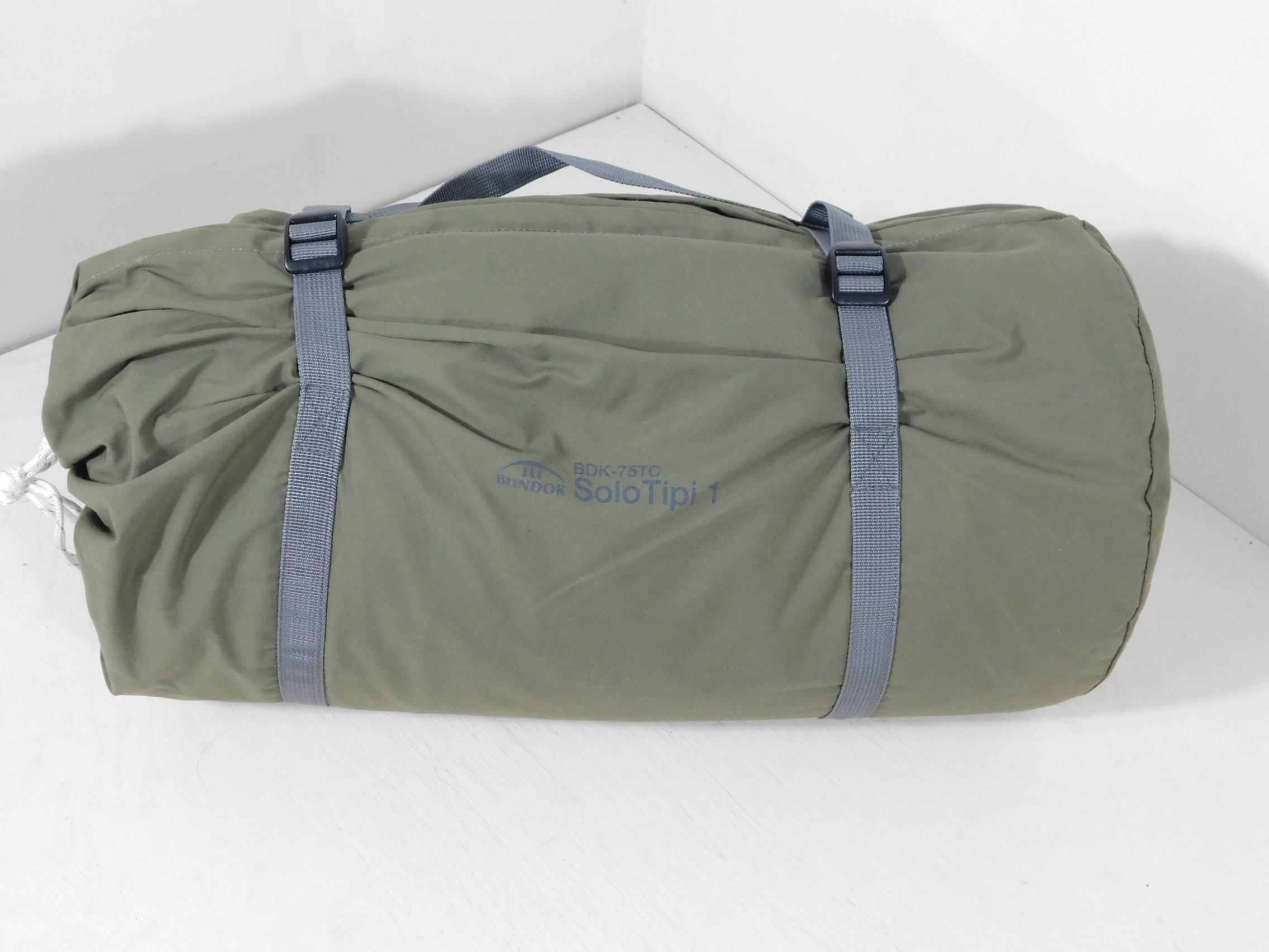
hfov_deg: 46.8
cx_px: 634
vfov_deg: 36.0
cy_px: 476
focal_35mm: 40
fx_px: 1466
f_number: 3.6
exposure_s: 1/30
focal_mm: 7.1
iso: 250
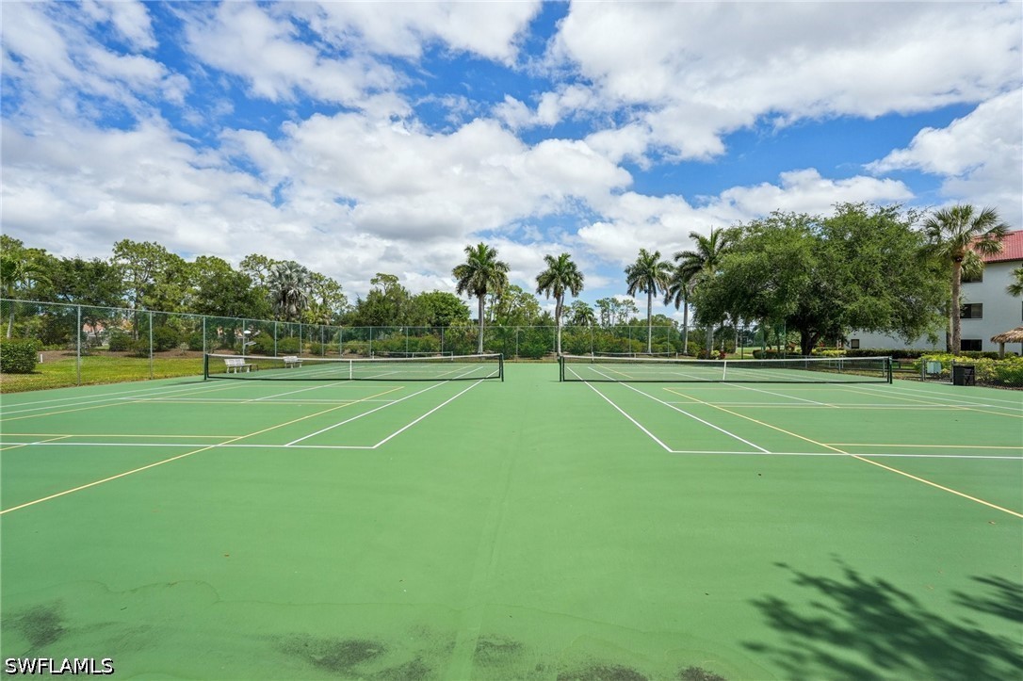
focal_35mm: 16
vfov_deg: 73.7
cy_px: 340
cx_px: 512
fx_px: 454
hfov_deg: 96.8
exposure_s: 1/2000
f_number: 8
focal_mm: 16
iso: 400
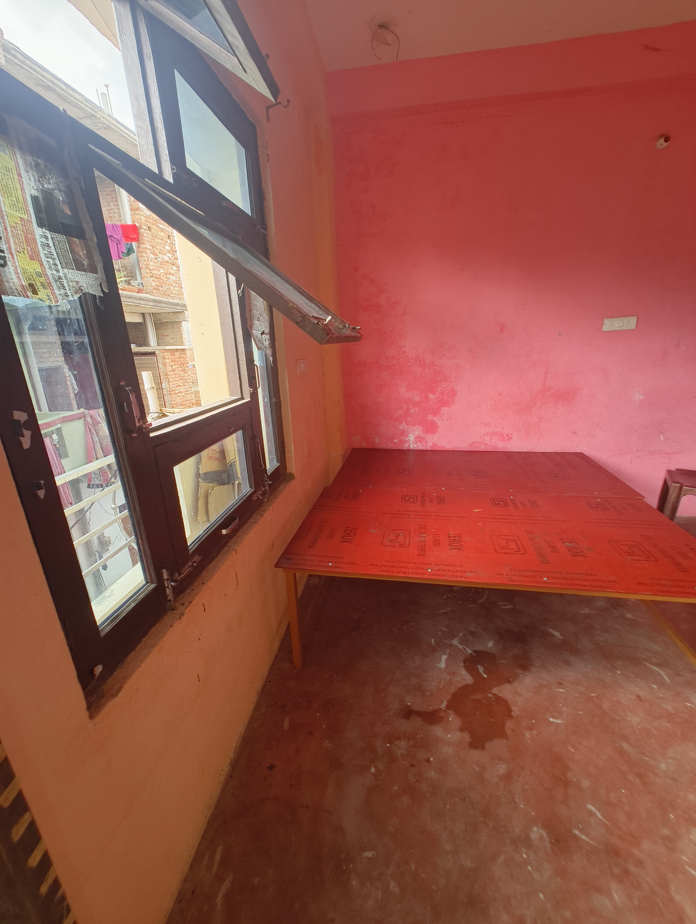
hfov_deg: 85.8
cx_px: 348
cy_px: 462
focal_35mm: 14
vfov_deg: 102.0
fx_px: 374
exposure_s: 1/50
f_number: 2.2
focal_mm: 2.15
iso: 760
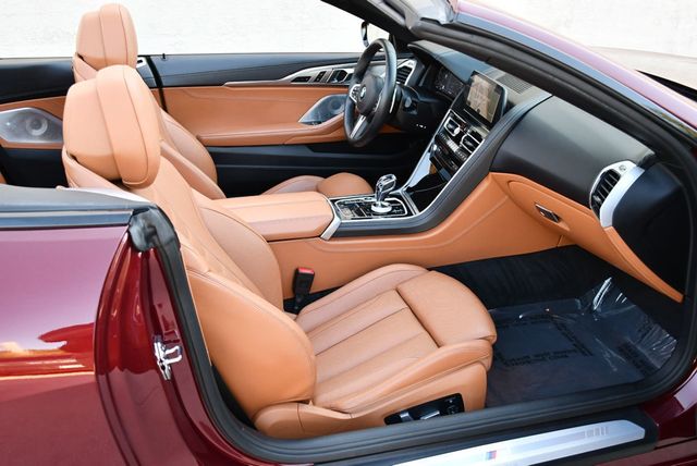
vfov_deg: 36.9
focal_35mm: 36
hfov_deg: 53.1
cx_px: 348
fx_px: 698
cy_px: 233
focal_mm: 18
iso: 640
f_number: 3.5
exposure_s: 1/250
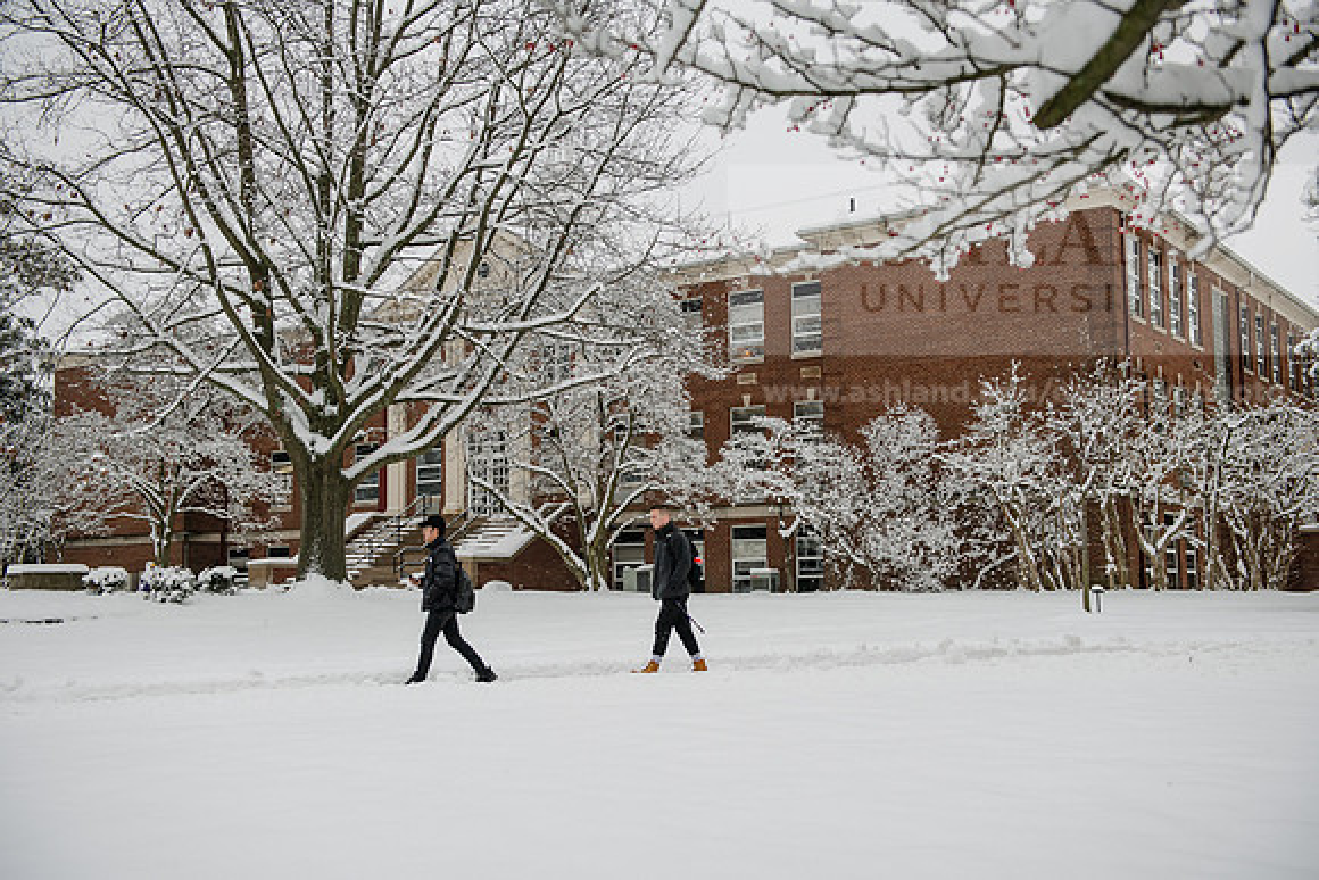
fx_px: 1466
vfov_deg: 33.4
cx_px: 660
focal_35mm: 40
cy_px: 440
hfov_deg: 48.4
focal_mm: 40
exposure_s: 1/500
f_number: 4
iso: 250
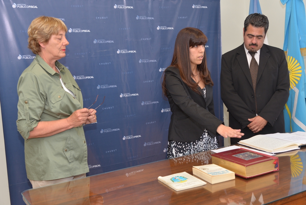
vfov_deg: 29.3
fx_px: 391
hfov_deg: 42.7
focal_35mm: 46
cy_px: 102
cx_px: 153
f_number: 5.6
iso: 400
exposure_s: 1/60
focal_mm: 46
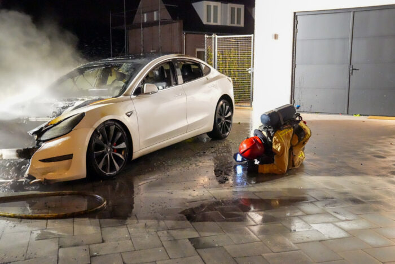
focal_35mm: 40
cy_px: 132
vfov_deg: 33.5
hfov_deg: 48.4
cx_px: 198
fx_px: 439
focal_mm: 40
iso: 40000
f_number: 4.5
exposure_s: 1/60
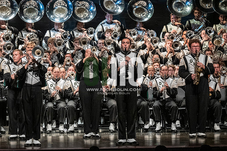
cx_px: 114
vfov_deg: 6.1
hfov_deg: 9.2
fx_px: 1418
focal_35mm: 225
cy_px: 76
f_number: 4
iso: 4000
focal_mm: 150
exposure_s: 1/500
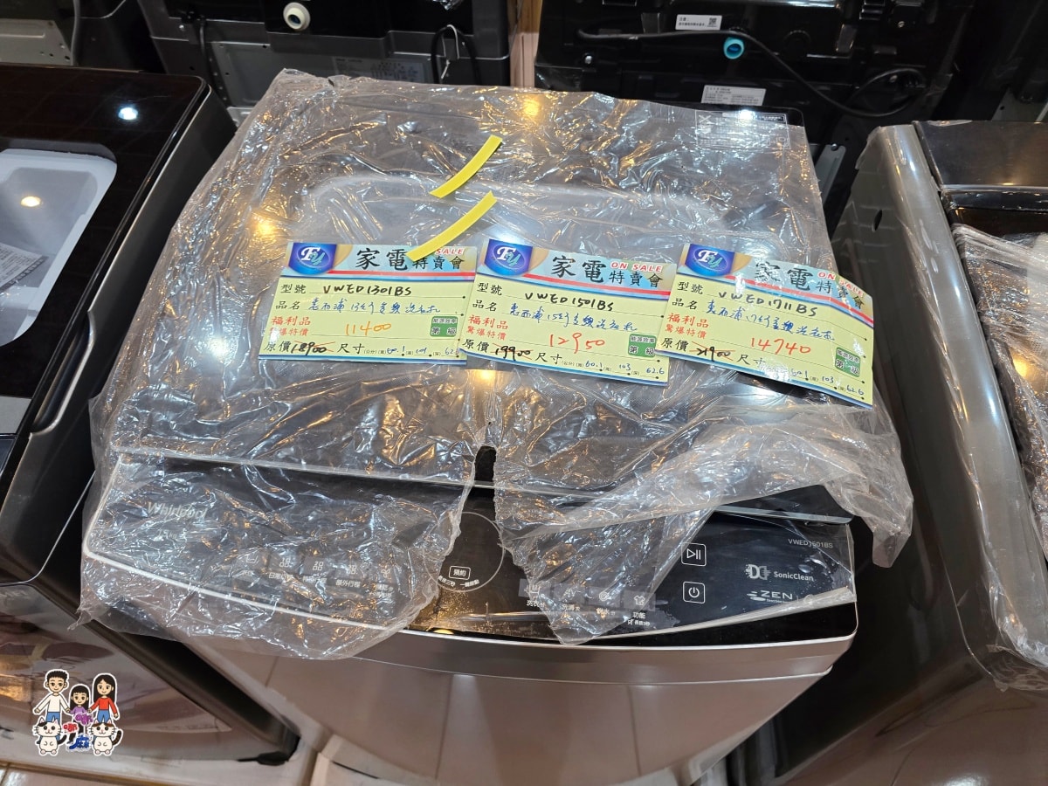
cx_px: 524
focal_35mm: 23
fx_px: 696
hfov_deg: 73.9
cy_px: 393
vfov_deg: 58.9
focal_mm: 6.3
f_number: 1.7
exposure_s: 1/120
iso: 400
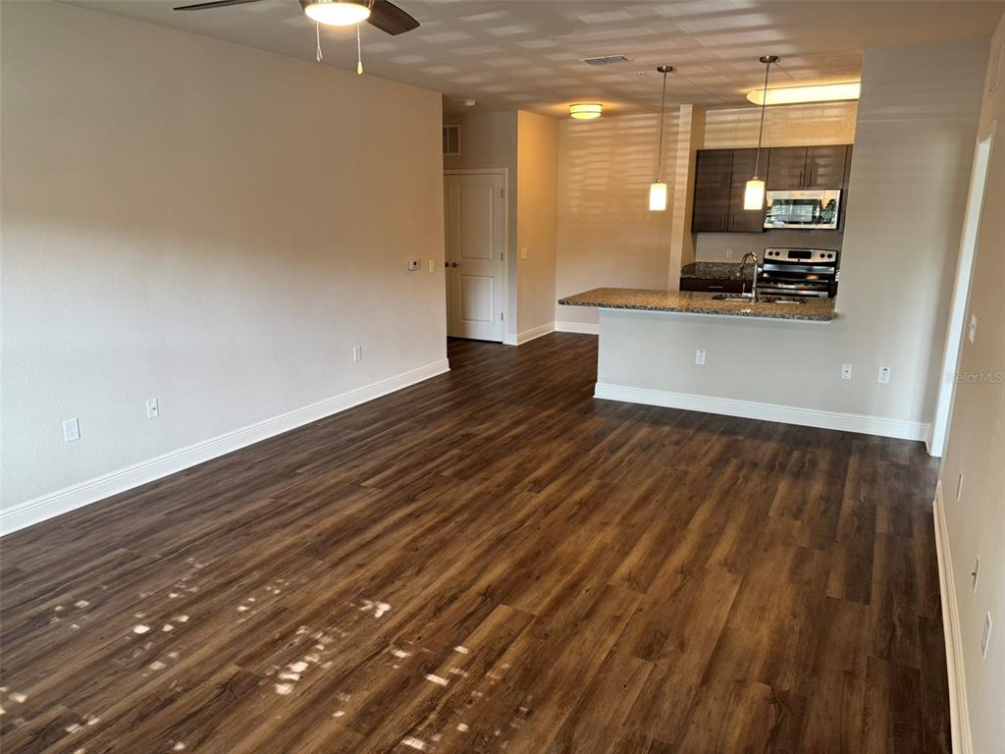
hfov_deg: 71.6
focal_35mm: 24
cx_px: 502
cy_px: 377
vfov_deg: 56.8
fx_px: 697
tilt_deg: -12.2
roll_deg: +0.2
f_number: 1.78
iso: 125
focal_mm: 6.76
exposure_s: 1/60
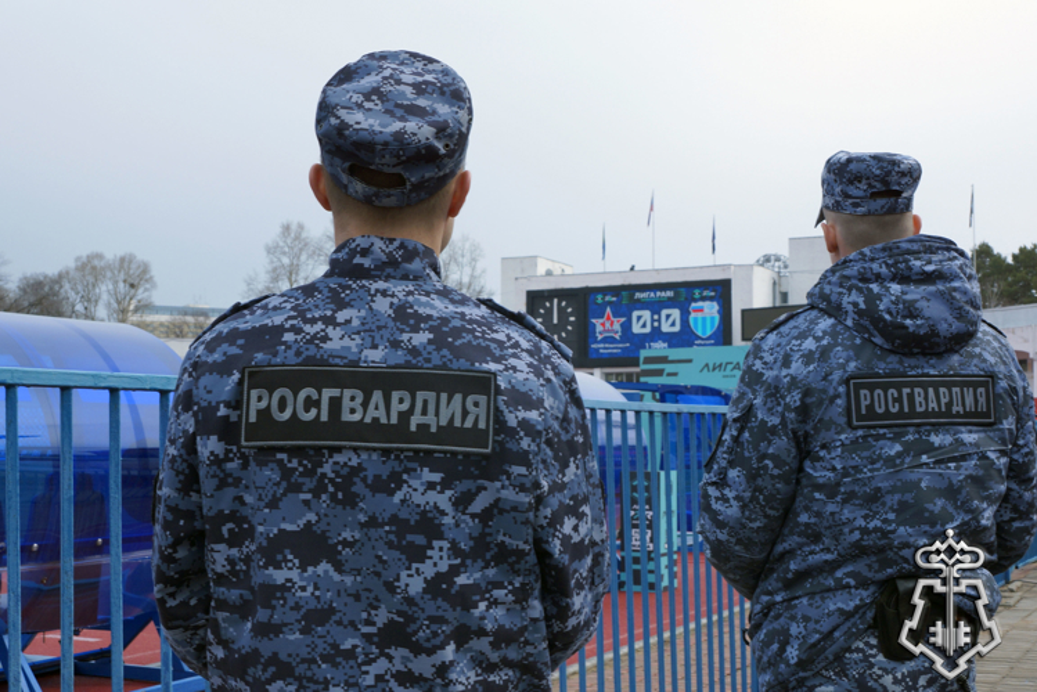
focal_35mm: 46
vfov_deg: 29.3
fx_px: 1325
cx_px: 518
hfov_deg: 42.7
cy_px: 346
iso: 100
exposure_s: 1/320
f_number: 8
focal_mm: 22
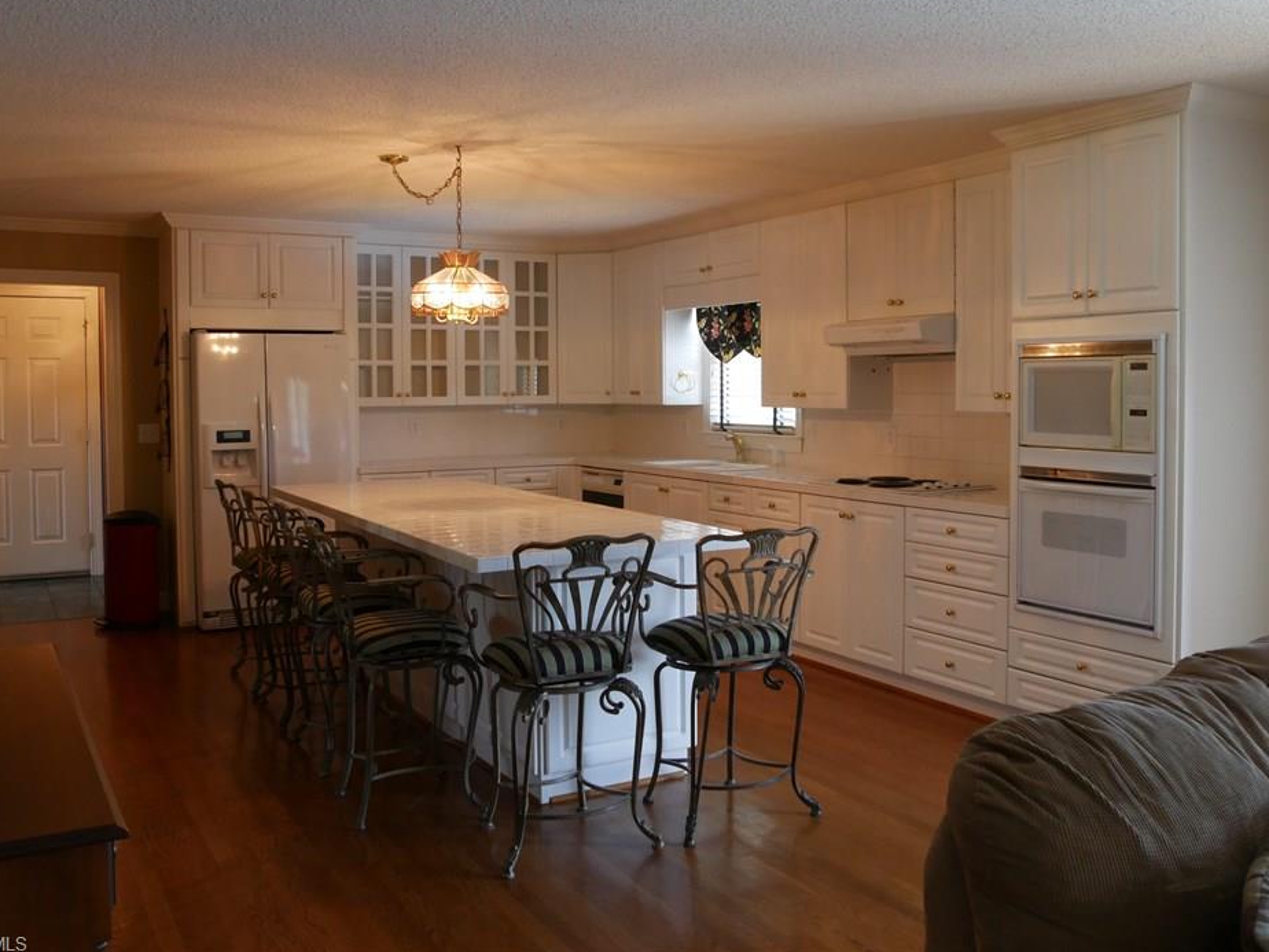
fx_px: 1136
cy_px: 430
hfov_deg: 58.4
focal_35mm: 31
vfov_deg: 45.4
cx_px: 631
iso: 1000
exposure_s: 1/60
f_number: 5
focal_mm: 14
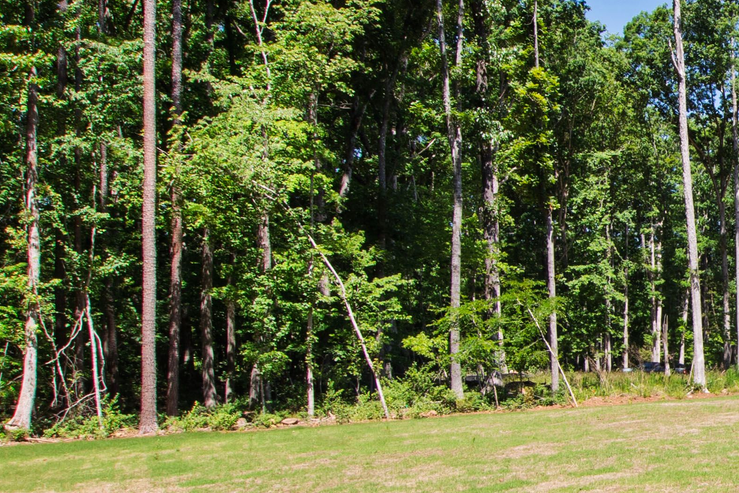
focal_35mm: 53
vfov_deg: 25.3
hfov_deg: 30.0
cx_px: 955
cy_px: 354
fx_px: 1088
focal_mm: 10
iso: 100
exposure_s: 1/100
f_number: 8
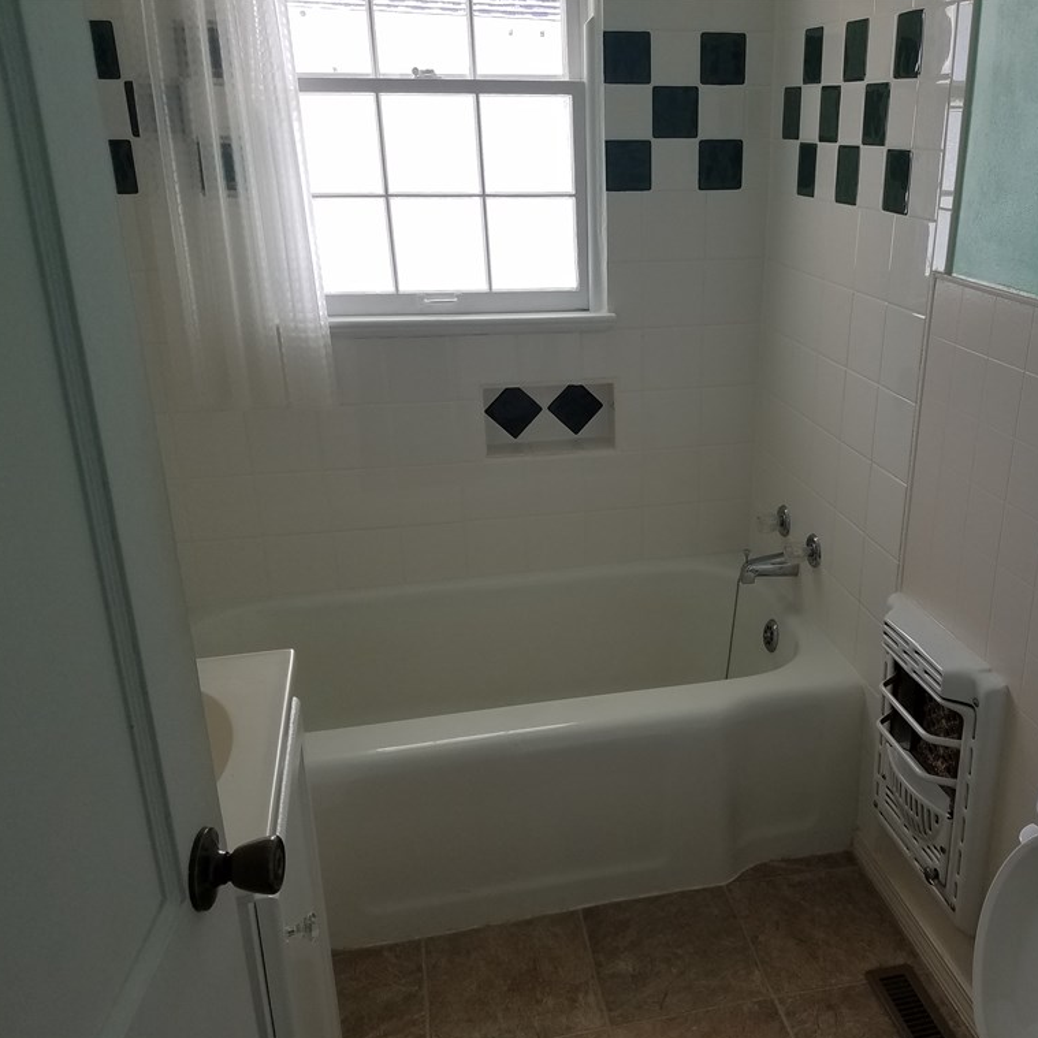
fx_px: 1052
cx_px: 682
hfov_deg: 51.7
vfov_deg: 52.5
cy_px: 521
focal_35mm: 31
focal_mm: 4.2
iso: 50
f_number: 1.7
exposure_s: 1/138
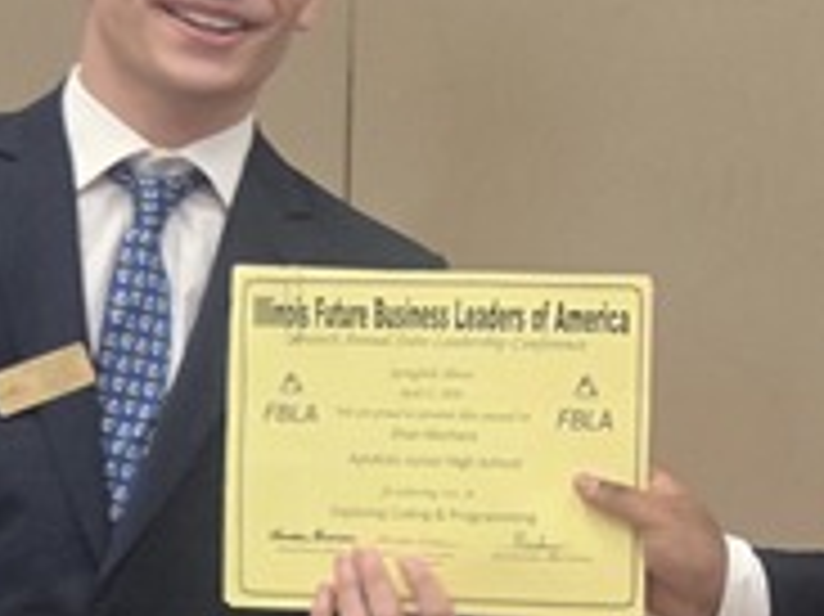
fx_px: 3069
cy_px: 414
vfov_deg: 11.5
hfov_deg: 14.8
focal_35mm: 129
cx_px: 959
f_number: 1.8
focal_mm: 5.4
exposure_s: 1/120
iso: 320
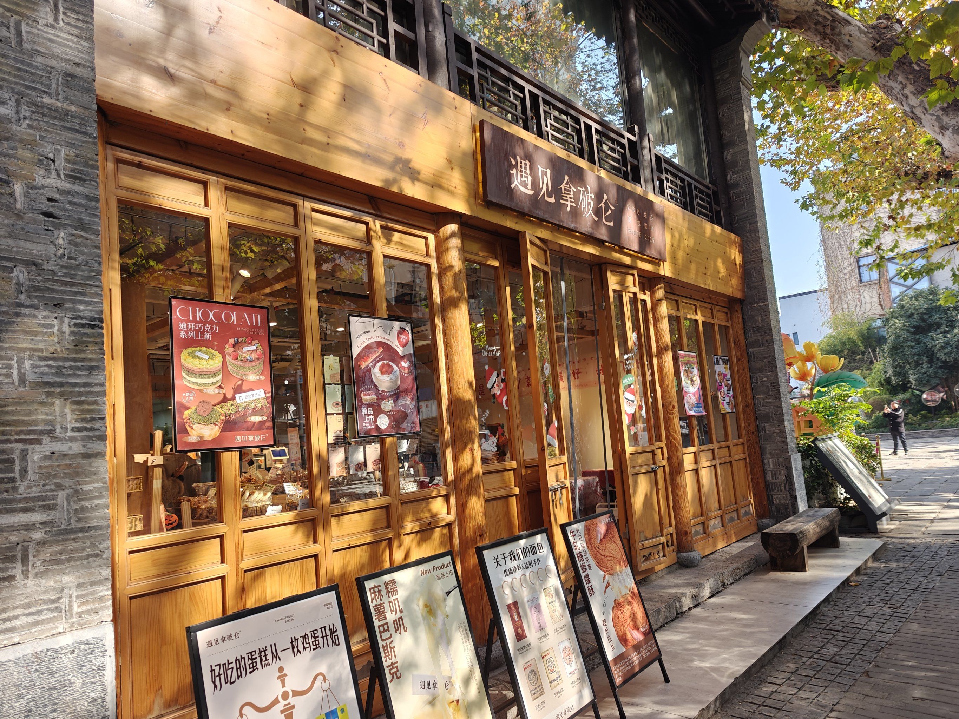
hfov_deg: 73.9
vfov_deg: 58.9
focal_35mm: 23
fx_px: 637
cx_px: 480
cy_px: 360
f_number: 1.6
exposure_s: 1/161
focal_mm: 6.06
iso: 50
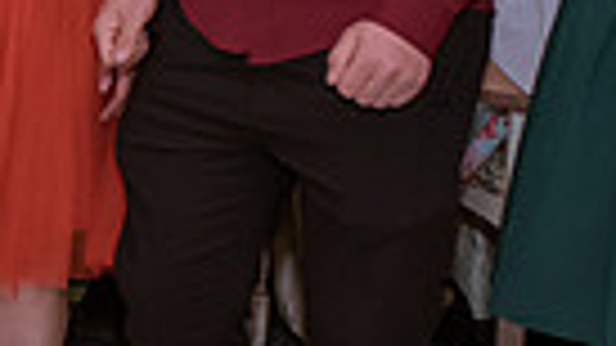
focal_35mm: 168
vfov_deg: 7.2
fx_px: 2744
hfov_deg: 11.8
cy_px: -68
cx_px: -503
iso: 1000
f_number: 2.5
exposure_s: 1/200
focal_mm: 35
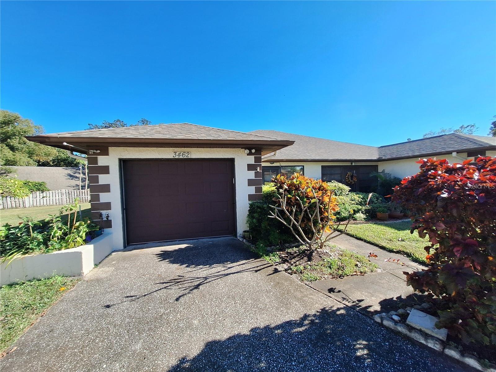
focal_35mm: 13
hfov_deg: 106.2
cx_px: 248
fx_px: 186
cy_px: 186
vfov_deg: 89.9
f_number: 2.2
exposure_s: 1/1481
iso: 40
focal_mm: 1.74
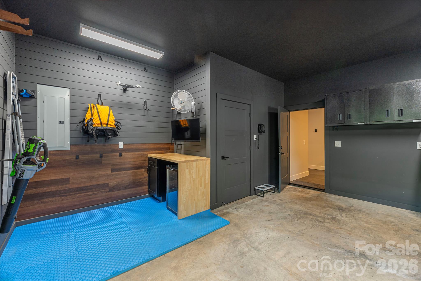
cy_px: 140
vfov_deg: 81.2
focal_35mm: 14
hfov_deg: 104.2
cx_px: 210
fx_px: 164
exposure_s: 1/25
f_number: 8
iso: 320
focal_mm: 14
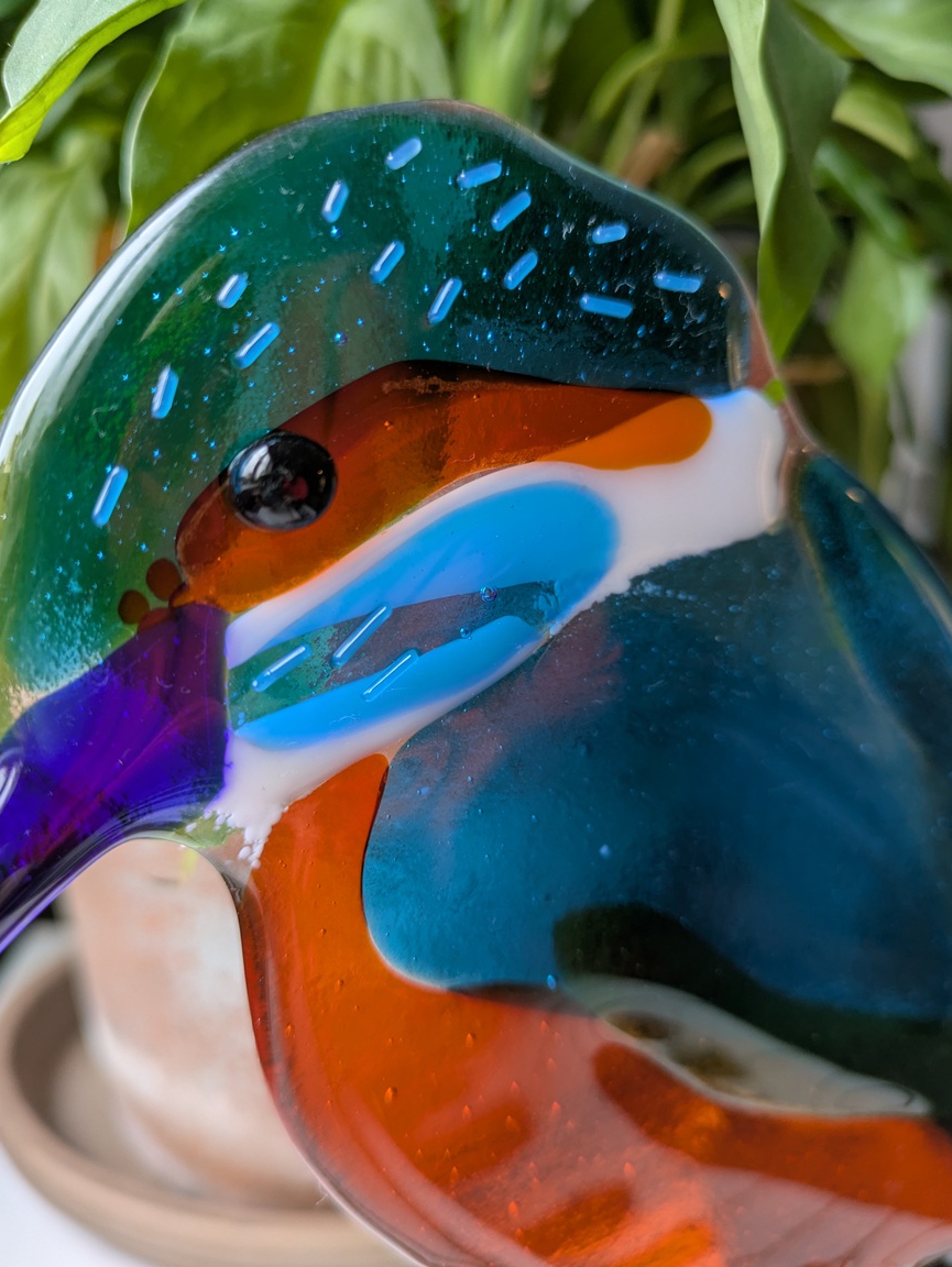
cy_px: 616
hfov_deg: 53.1
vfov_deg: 67.3
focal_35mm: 26
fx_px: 953
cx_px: 463
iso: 147
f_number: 1.89
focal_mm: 5.43
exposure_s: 1/100
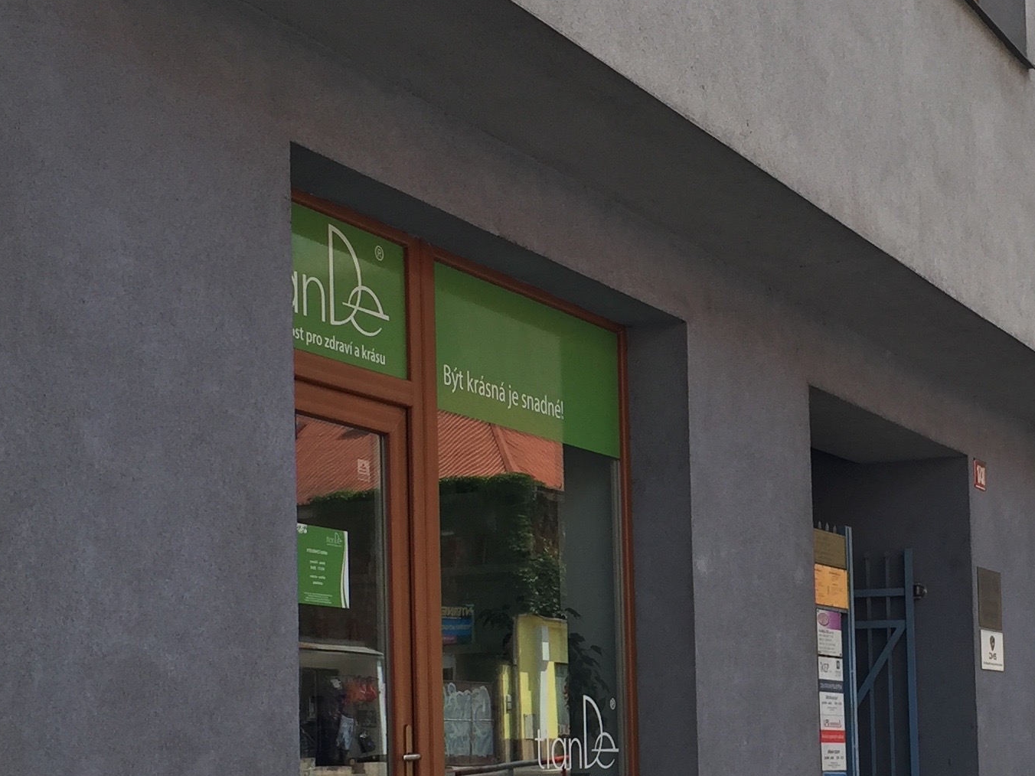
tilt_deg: +4.1
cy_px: 631
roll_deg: +0.7
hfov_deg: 27.2
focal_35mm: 70
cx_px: 824
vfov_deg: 20.7
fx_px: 2093
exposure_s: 1/1041
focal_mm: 4.15
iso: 32
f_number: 2.2
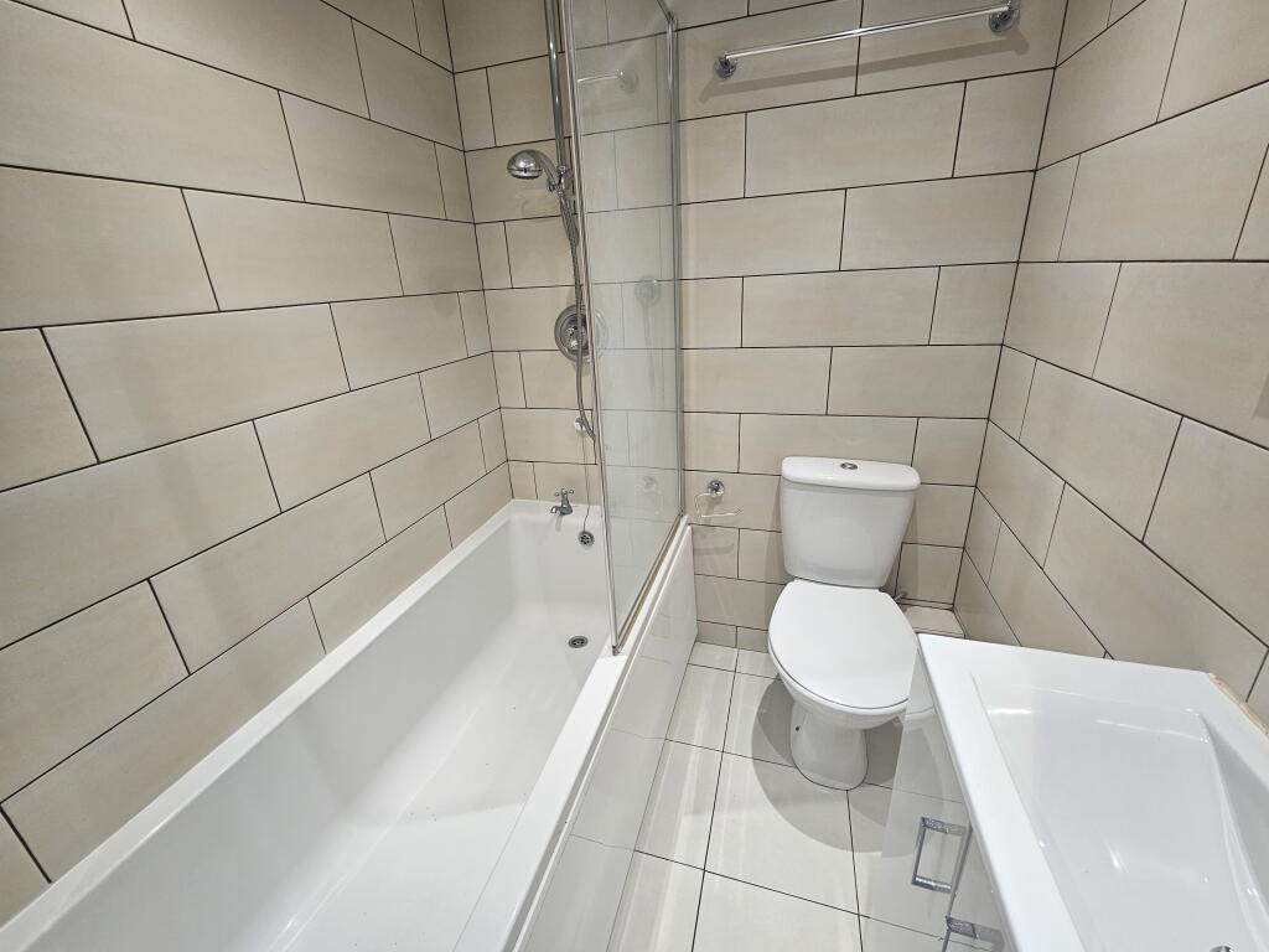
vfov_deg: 89.9
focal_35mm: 13
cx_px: 634
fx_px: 477
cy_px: 476
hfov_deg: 106.2
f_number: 2.2
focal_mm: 2.2
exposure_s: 1/50
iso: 100
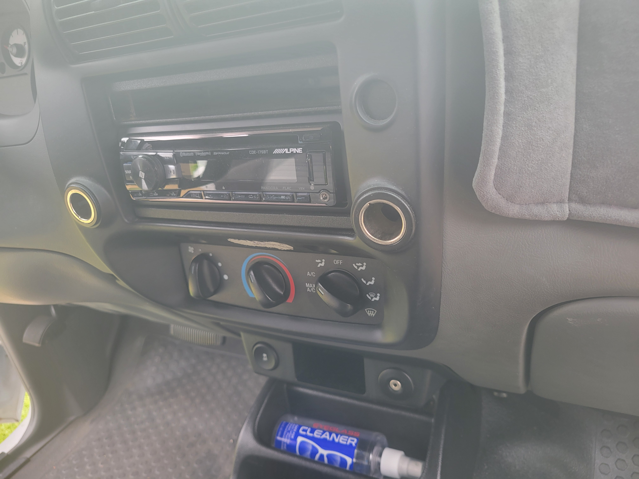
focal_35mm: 26
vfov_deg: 53.1
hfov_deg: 67.3
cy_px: 240
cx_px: 320
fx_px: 480
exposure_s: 1/100
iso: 64
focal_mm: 5.4
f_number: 1.8
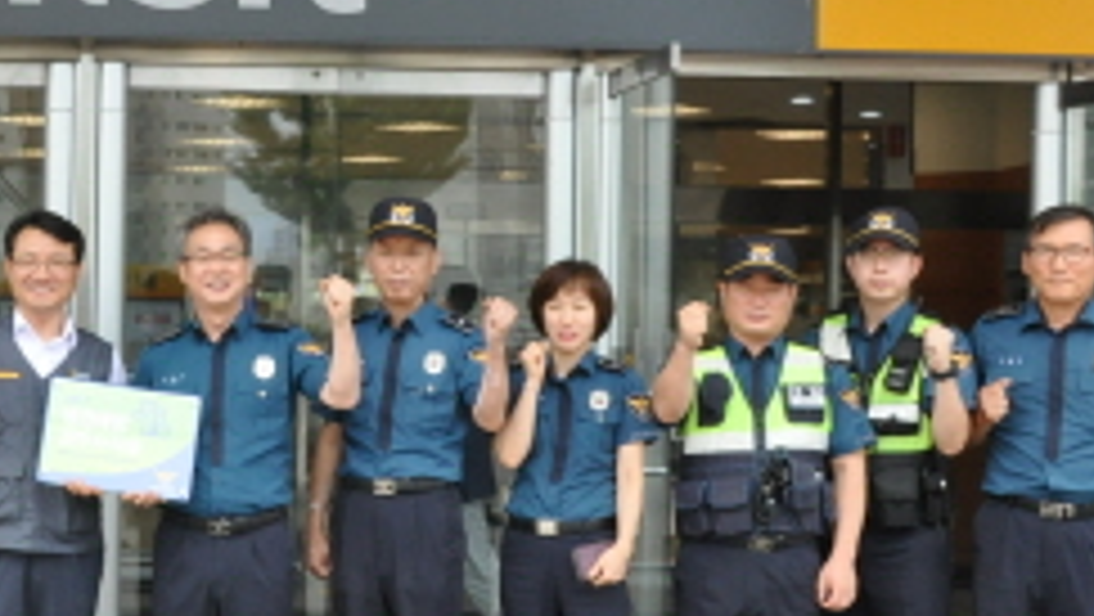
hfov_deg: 28.7
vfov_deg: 17.0
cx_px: 131
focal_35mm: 71
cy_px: 315
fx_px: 2061
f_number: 14
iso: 1250
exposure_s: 1/200
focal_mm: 22
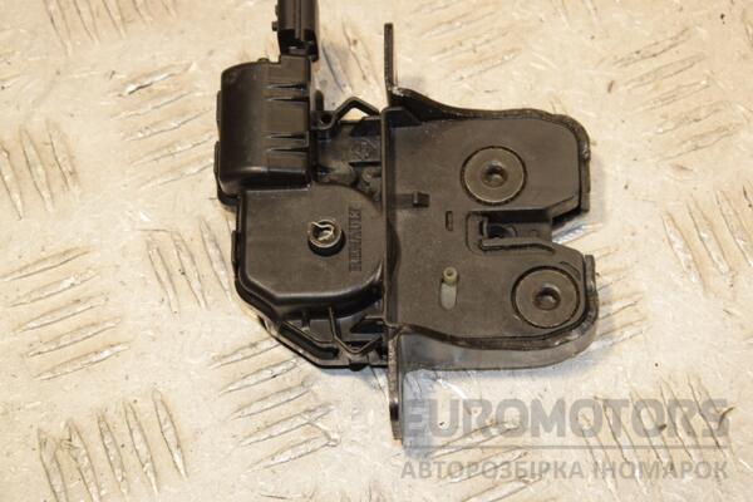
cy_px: 251
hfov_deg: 18.2
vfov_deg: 12.2
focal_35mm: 112
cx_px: 376
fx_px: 2353
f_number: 8
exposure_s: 1/200
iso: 800
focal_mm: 75
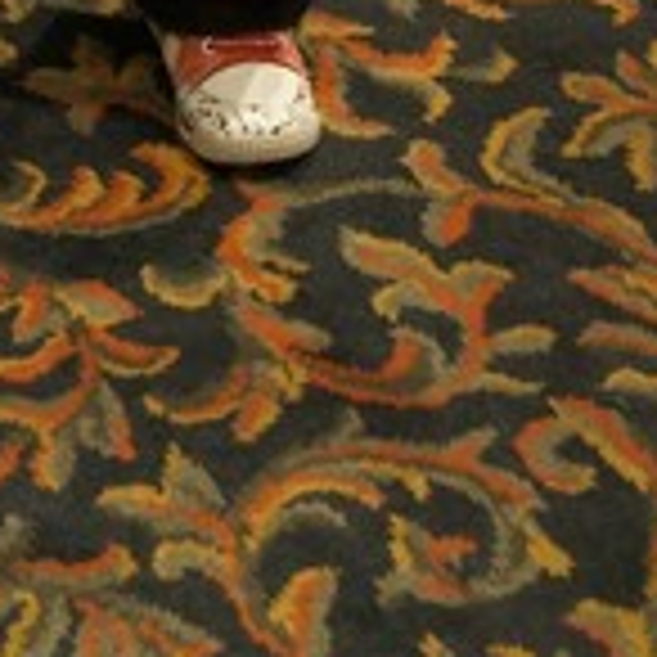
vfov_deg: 9.0
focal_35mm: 188
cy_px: -392
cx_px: 34
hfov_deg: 9.3
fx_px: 4037
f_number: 4.5
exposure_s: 1/25
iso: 1600
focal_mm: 36
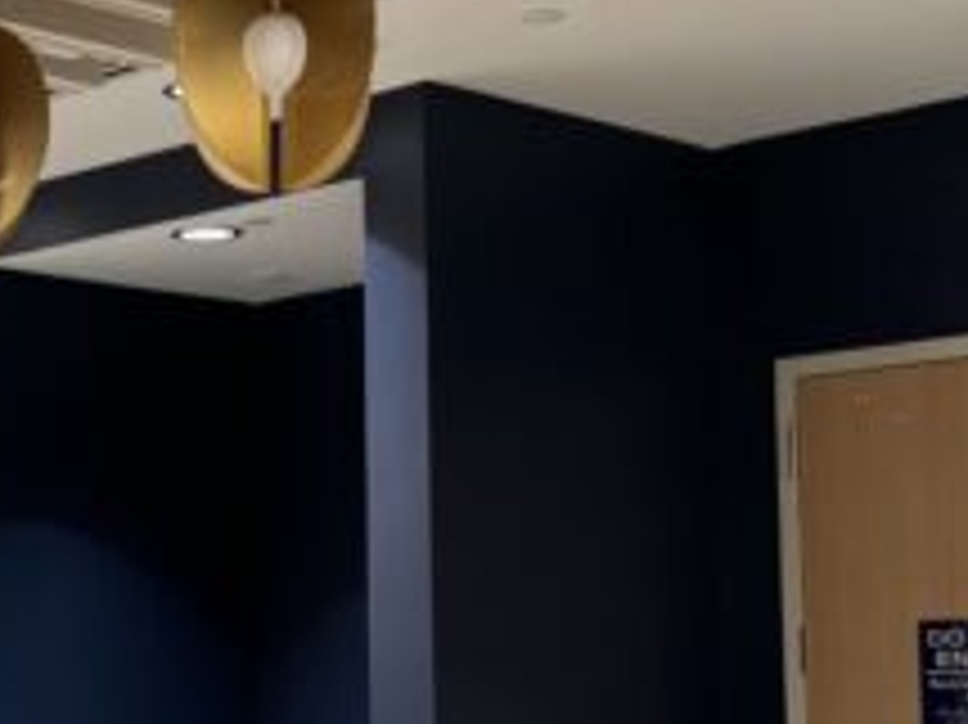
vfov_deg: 15.9
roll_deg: +0.2
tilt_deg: +8.4
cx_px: 90
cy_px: 432
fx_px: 2599
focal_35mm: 93
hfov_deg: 20.6
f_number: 1.6
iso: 160
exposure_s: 1/60
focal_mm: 5.96
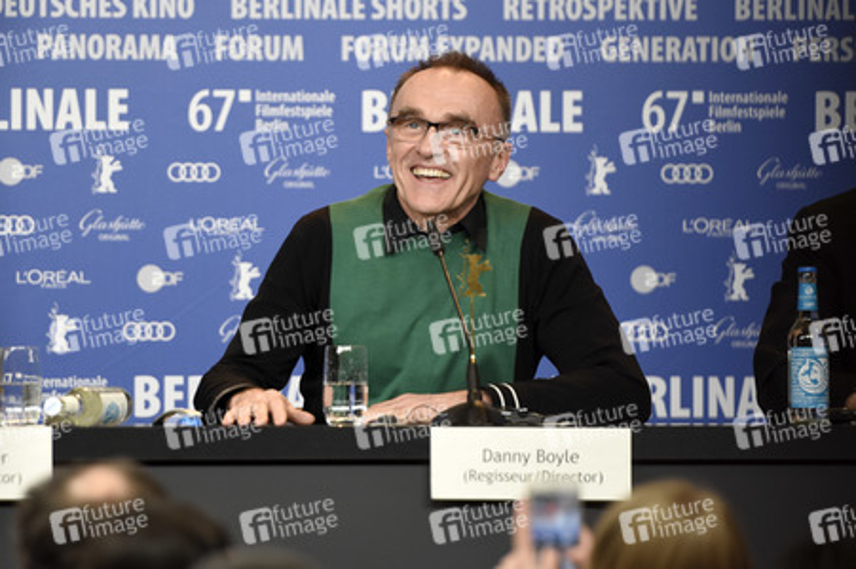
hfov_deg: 6.9
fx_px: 7128
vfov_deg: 4.6
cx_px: 428
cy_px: 284
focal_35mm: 300
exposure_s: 1/250
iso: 800
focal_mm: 200
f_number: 3.2
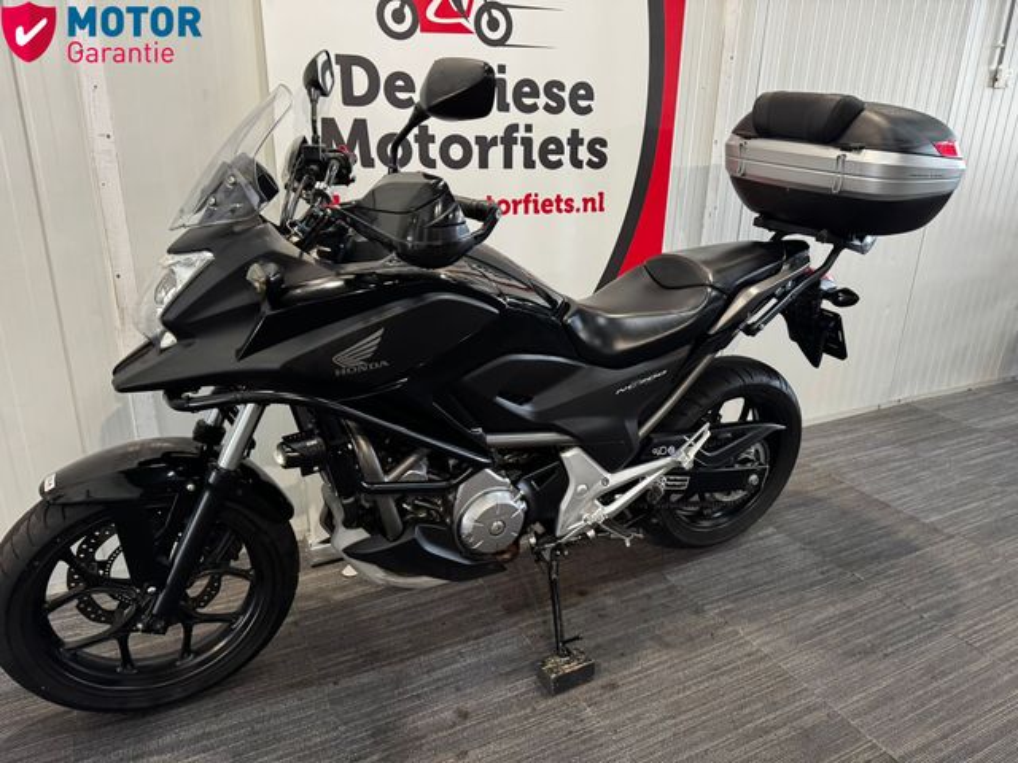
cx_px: 509
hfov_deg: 71.6
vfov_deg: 56.8
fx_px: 706
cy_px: 382
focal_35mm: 24
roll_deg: +0.3
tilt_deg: -20.4
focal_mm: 6.76
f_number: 1.78
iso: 320
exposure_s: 1/50
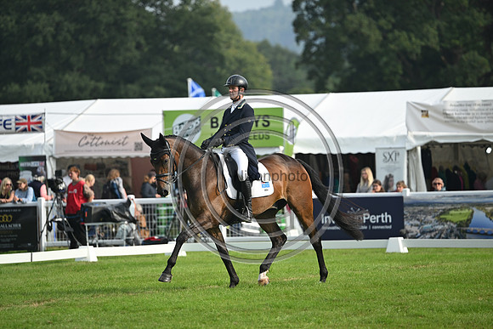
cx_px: 246
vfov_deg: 4.4
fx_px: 4246
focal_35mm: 310
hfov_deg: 6.6
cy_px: 164
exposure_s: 1/1250
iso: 400
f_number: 5.3
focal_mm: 310
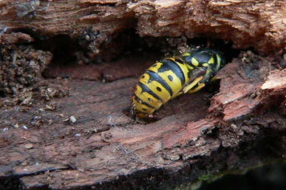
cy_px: 96
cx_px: 158
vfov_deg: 16.3
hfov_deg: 24.2
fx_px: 667
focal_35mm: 84
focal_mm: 11.7
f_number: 2.8
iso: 200
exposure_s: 1/4
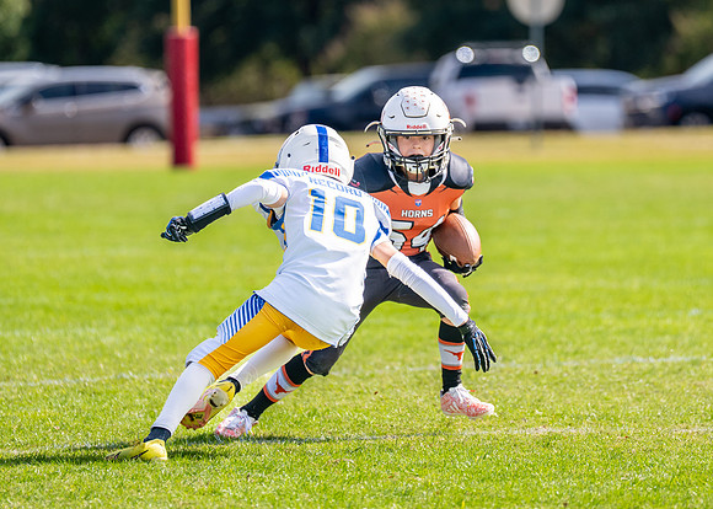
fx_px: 7018
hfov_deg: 5.8
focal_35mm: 347
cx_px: 405
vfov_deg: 4.2
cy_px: 171
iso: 160
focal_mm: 200
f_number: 2.8
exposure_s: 1/2500
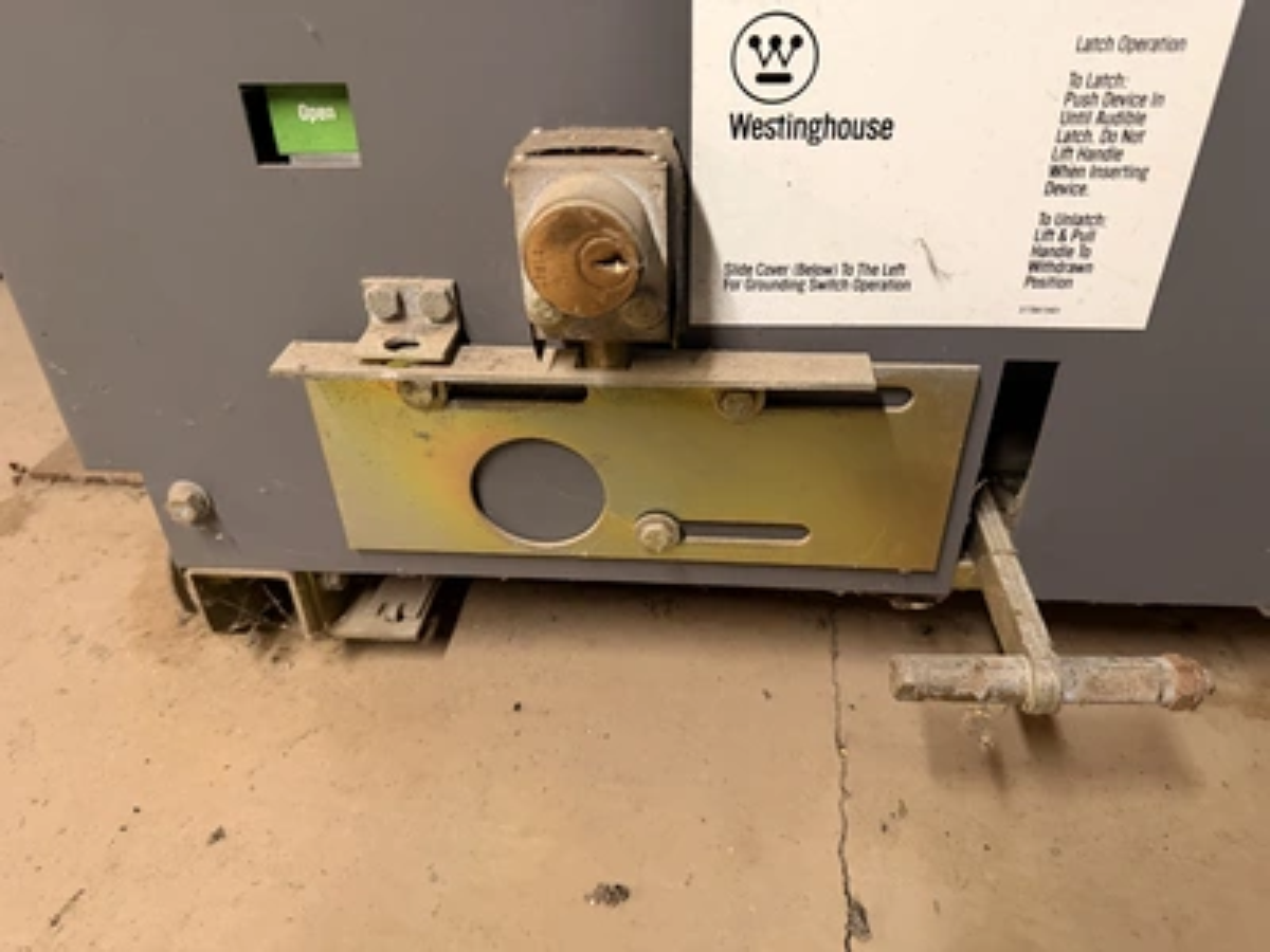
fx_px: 881
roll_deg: +2.5
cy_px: 476
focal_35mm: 24
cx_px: 635
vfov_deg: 56.8
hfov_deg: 71.6
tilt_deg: -34.1
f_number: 1.78
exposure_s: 1/40
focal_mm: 6.76
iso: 800
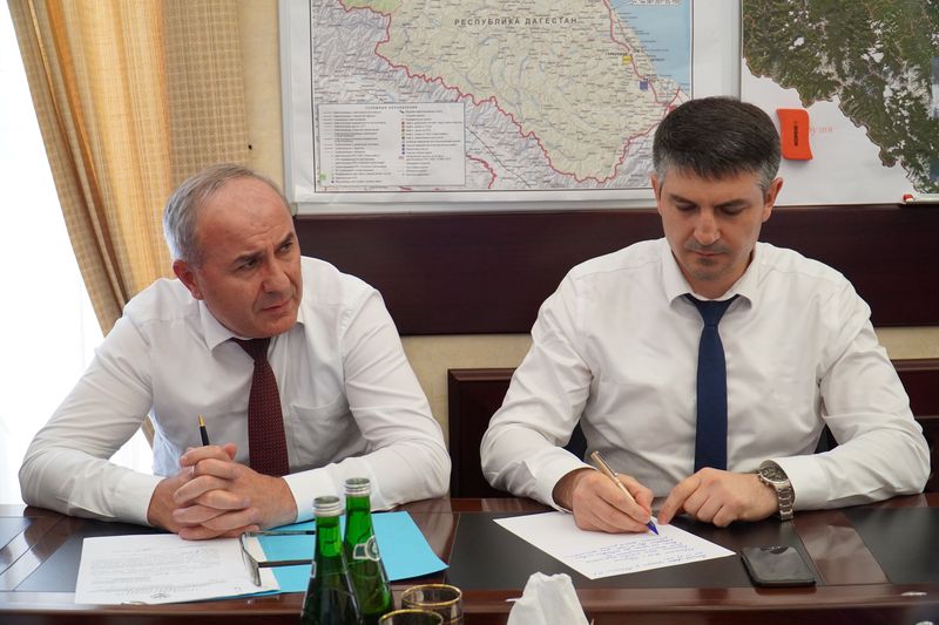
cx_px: 470
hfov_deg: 46.4
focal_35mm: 42
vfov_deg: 31.9
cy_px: 312
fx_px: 1095
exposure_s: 1/160
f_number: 4
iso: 2000
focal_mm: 28
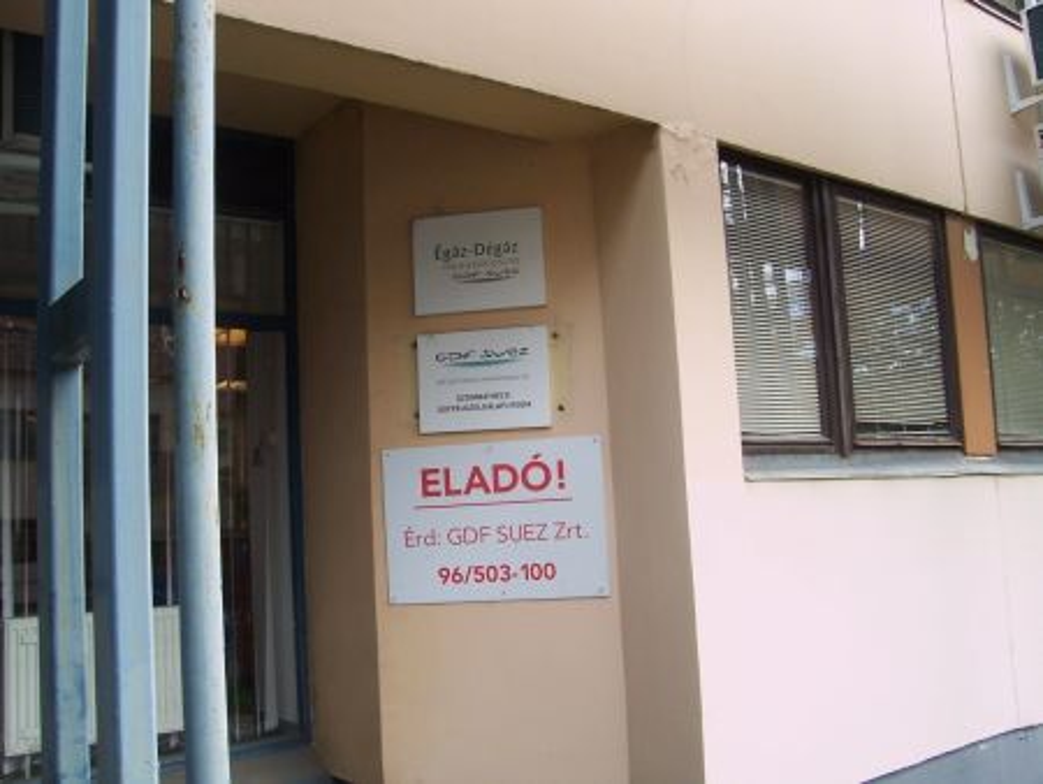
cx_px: 522
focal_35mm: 34
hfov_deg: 53.9
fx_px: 1025
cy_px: 392
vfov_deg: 41.8
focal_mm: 5.6
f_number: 5.6
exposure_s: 1/180
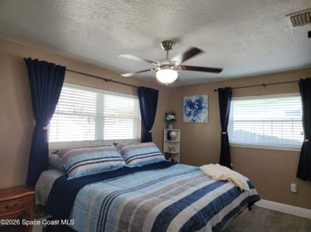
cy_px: 116
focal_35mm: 23
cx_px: 156
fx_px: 206
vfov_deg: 58.8
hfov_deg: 74.0
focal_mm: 5.4
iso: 40
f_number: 1.8
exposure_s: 1/60
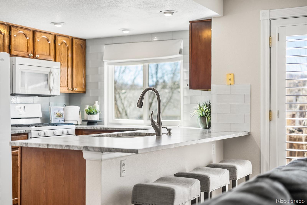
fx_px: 426
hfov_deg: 39.6
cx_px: 154
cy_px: 102
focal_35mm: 50
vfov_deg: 27.0
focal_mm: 50
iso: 200
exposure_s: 1/60
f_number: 1.8
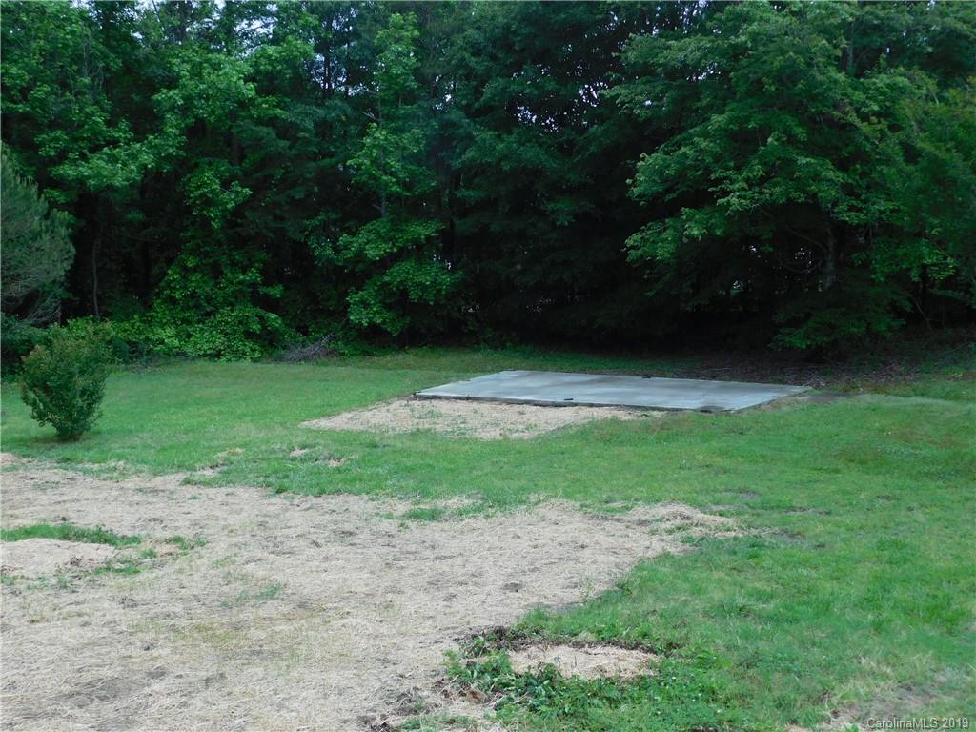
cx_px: 488
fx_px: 1269
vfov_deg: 32.2
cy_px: 366
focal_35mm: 45
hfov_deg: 42.1
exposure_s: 1/400
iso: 125
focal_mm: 8
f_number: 3.7
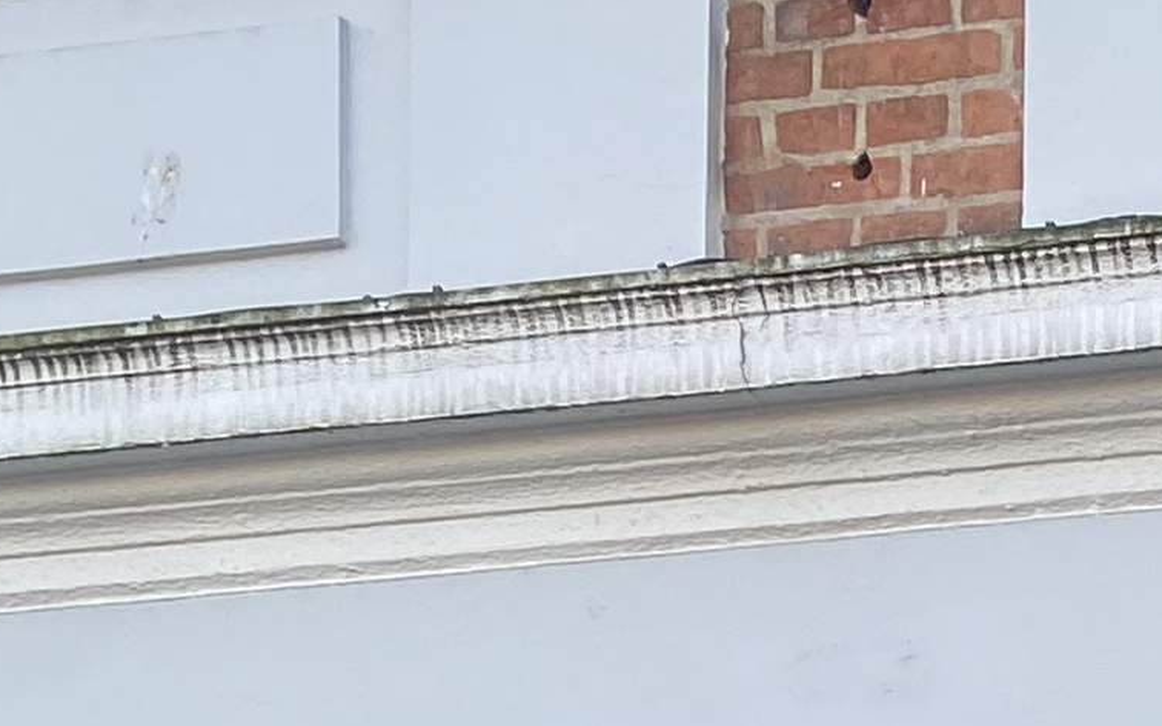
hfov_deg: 13.1
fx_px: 4654
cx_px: 1957
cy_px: 2704
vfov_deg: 7.1
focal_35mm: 147
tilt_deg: +1.3
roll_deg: +0.2
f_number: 1.8
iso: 32
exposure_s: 1/256
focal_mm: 4.25
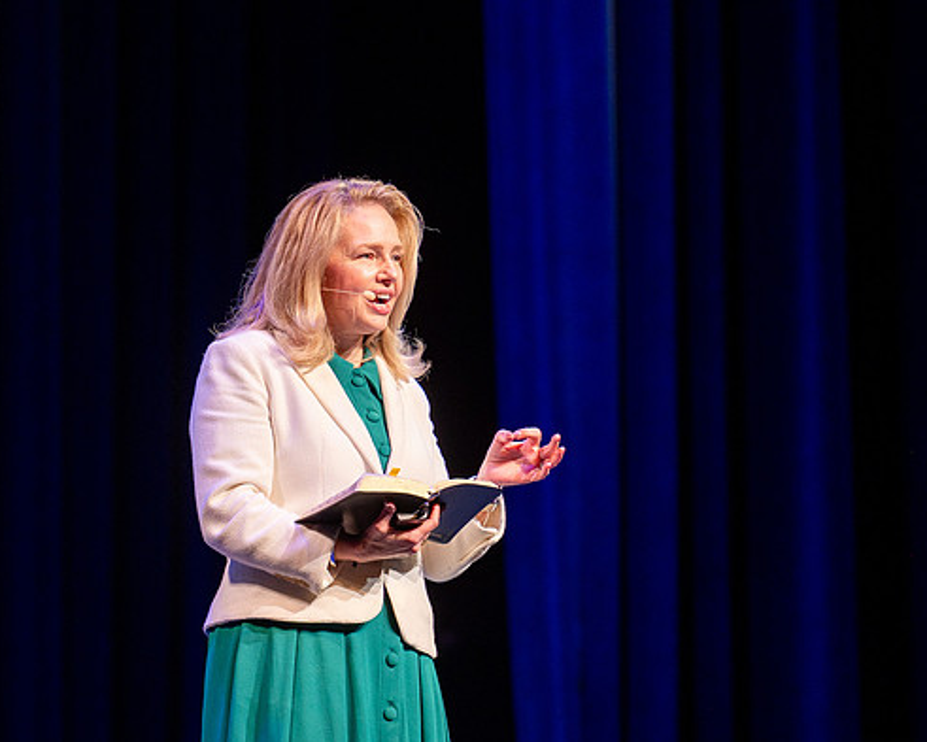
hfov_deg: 7.4
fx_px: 7190
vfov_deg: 5.9
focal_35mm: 262
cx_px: 427
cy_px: 190
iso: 800
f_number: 2.8
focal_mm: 155
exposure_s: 1/200
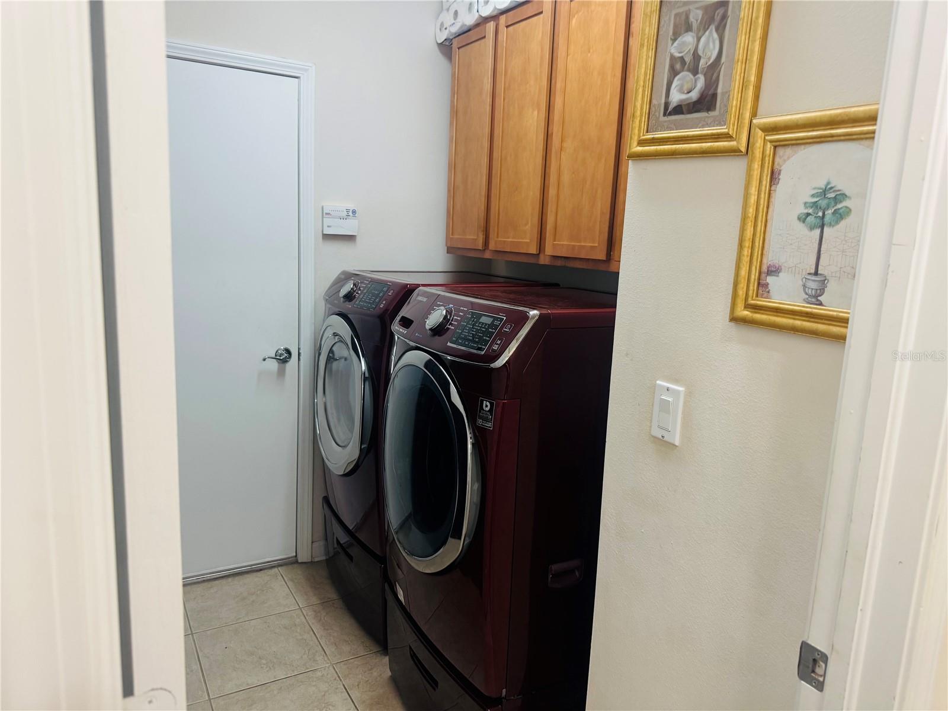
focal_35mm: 24
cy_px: 356
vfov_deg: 56.8
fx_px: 657
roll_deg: -2.8
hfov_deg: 71.6
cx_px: 474
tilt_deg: -8.5
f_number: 1.78
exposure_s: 1/60
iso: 200
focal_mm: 6.76
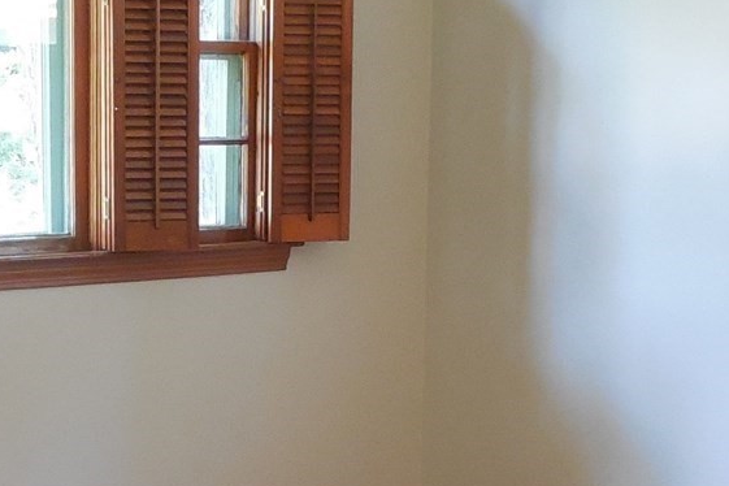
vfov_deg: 14.1
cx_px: 256
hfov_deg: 21.4
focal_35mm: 95
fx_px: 1924
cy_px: 525
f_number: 3.3
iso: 400
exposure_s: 1/25
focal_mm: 4.5
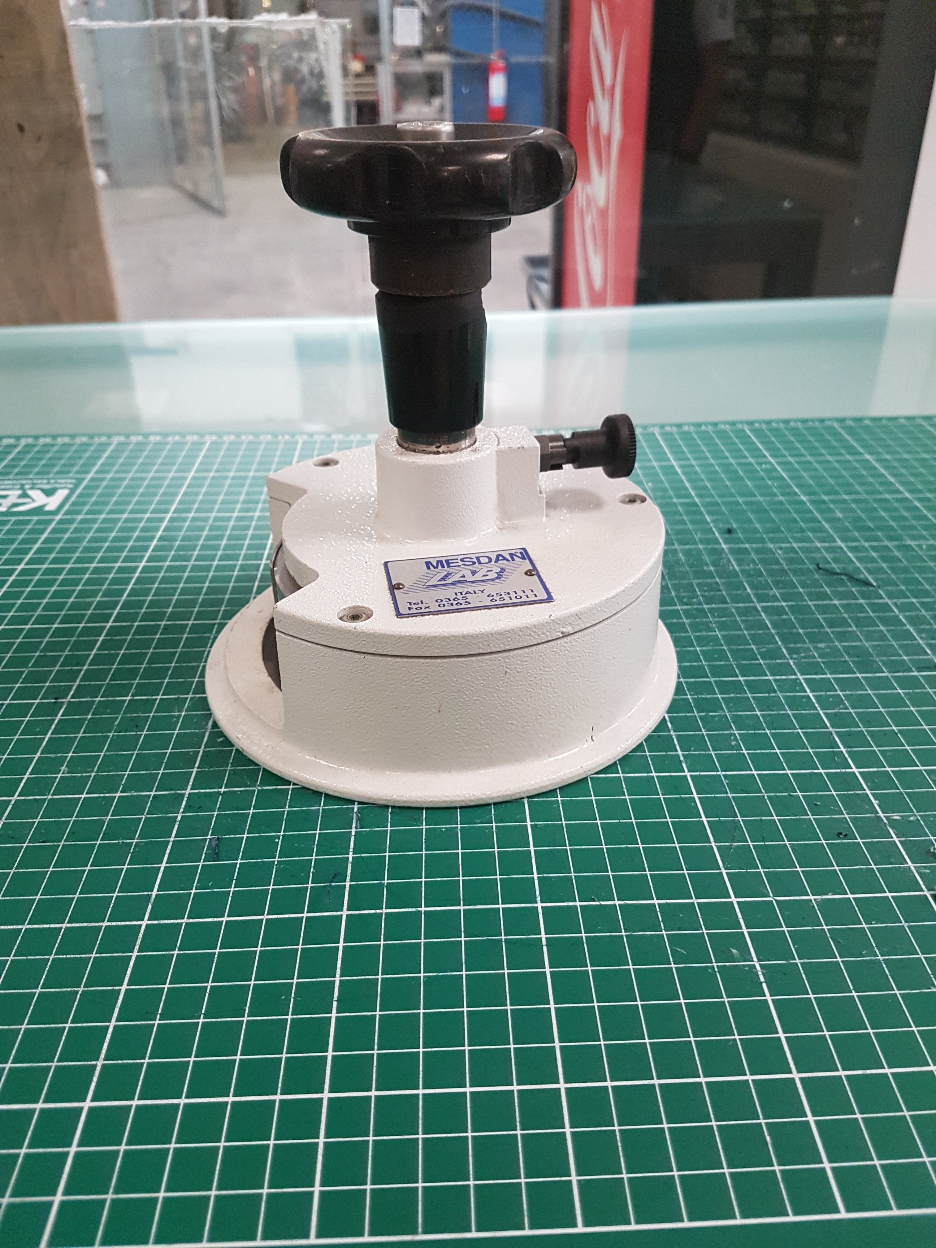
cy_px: 624
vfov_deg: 67.3
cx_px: 468
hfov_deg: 53.1
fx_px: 937
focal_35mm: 26
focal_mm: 4.2
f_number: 1.7
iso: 200
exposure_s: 1/60
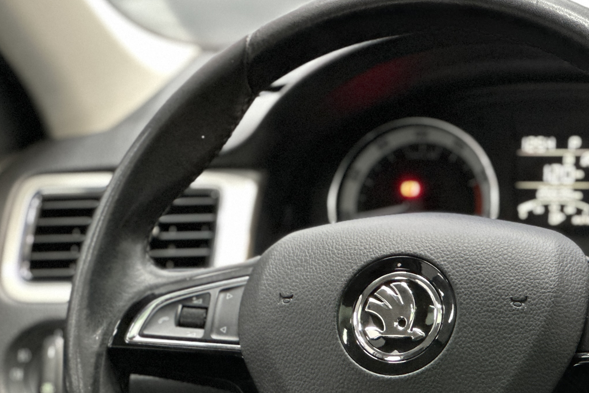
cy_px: 347
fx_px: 2601
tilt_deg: -14.0
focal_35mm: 159
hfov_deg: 12.9
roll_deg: +4.1
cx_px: 430
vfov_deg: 8.6
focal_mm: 9
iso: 400
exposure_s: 1/14
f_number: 2.8
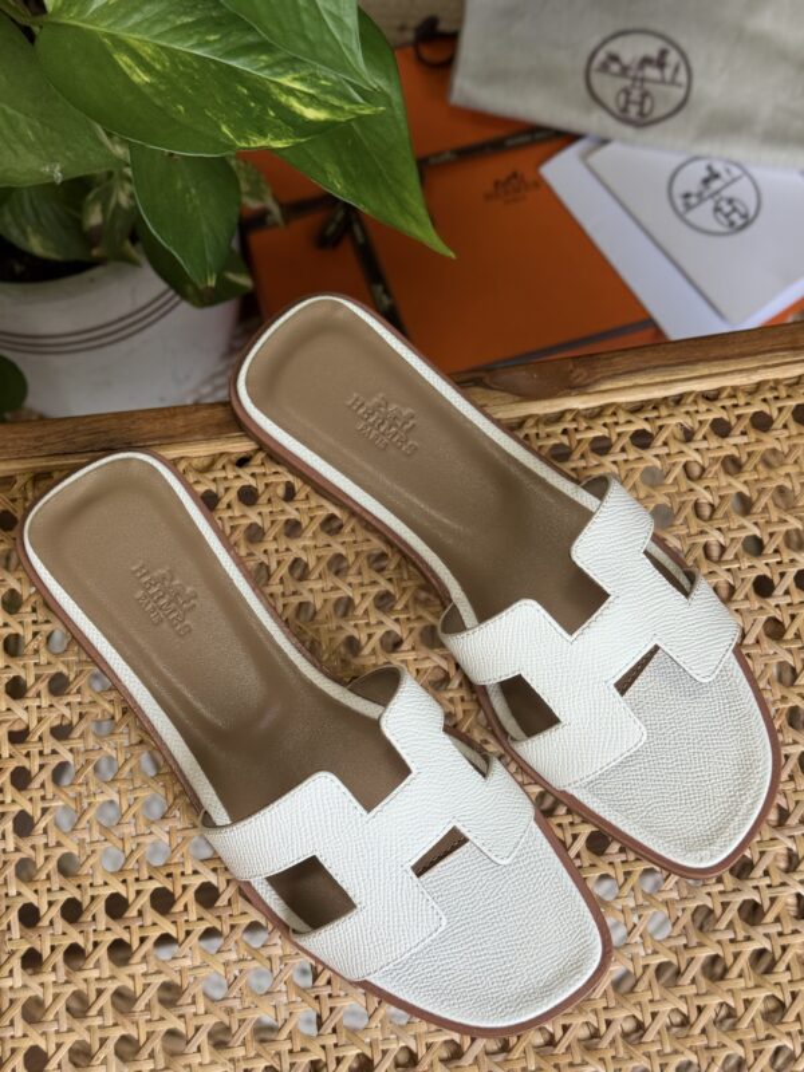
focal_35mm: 48
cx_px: 402
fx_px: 1486
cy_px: 536
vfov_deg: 39.7
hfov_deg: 30.3
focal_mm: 6.76
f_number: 1.78
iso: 64
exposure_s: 1/352
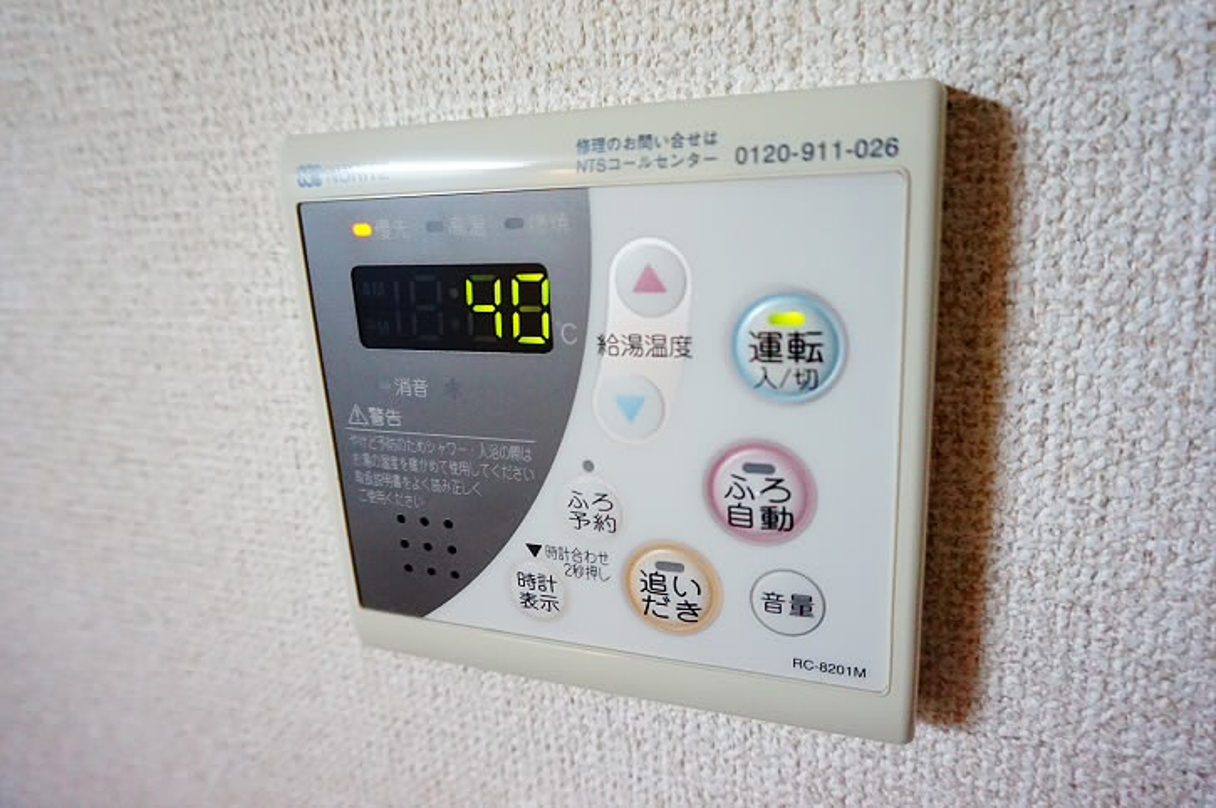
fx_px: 810
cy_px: 404
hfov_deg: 73.8
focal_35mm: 24
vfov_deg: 53.0
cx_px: 608
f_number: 3.5
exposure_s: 1/80
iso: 3200
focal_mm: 16
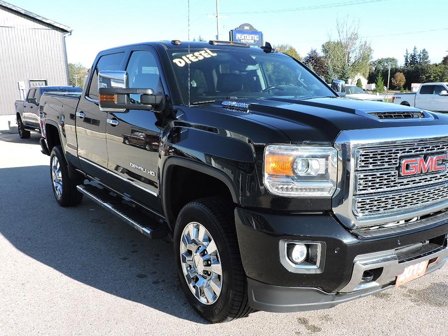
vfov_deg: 41.5
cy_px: 209
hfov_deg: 53.9
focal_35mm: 34
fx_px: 440
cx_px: 247
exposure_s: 1/500
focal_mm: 4.3
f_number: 3
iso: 100
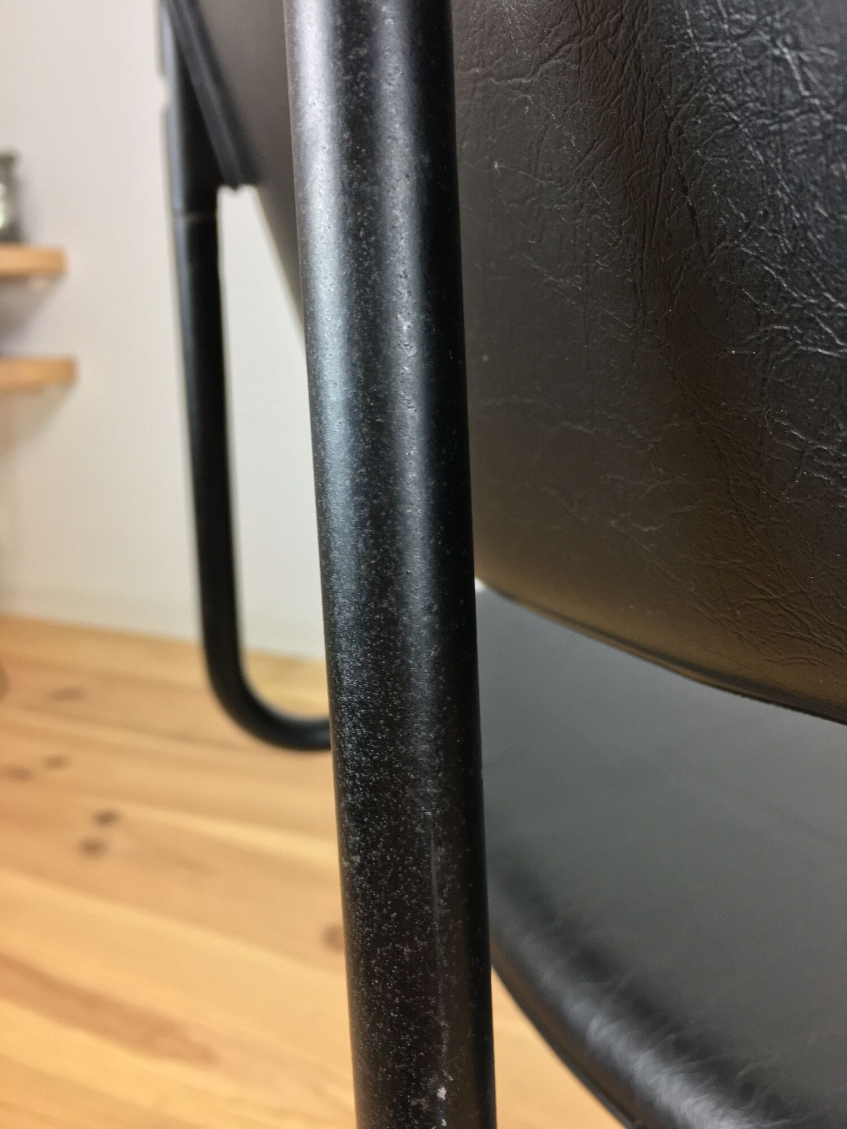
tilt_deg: -14.5
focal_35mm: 29
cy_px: 564
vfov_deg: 61.7
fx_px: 946
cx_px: 424
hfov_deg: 48.2
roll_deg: +1.1
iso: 80
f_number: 2.2
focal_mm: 4.15
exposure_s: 1/33
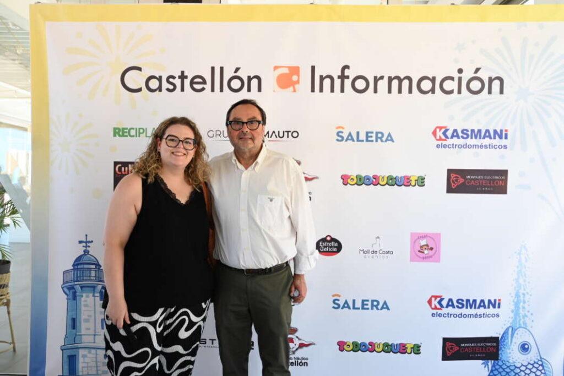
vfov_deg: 40.0
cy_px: 188
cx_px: 282
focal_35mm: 33
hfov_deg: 57.2
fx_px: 517
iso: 400
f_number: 5
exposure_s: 1/160
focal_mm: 33
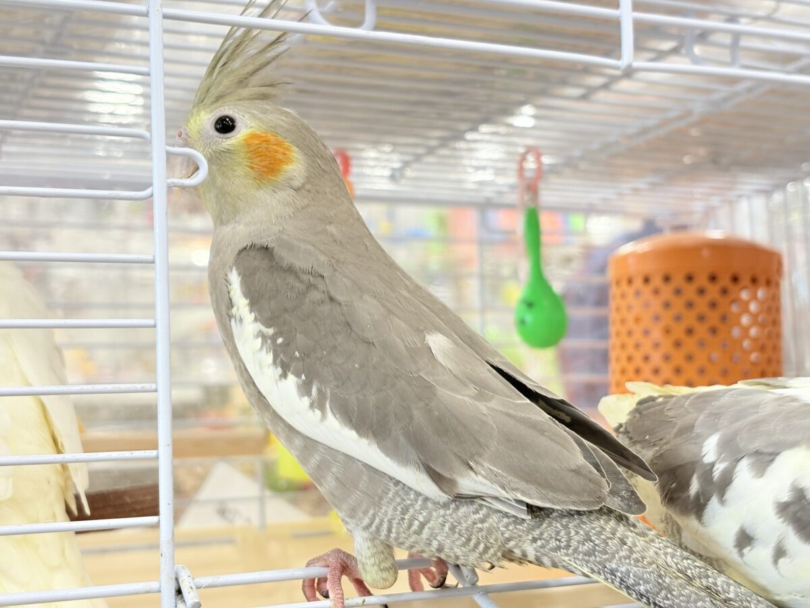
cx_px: 405
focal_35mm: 52
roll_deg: +3.0
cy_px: 304
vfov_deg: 28.0
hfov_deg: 36.8
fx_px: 1217
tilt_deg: +6.9
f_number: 1.6
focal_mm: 5.96
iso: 64
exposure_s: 1/50
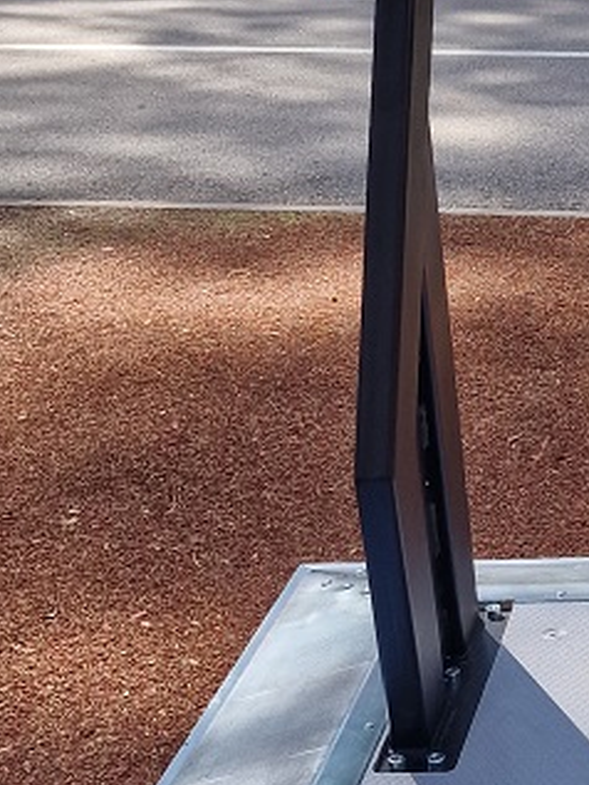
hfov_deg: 15.6
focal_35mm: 87
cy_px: -45
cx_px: 896
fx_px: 1972
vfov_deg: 21.5
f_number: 1.8
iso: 50
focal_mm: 6.4
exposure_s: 1/270
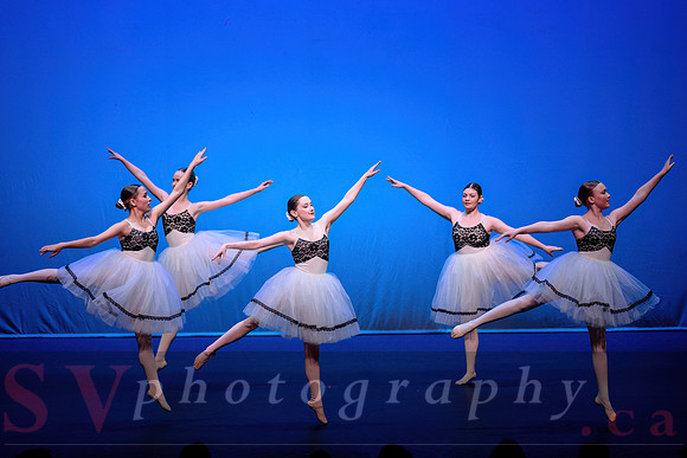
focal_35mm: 110
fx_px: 2100
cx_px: 344
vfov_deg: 12.5
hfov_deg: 18.6
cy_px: 229
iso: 1250
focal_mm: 110
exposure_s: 1/400
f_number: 2.8
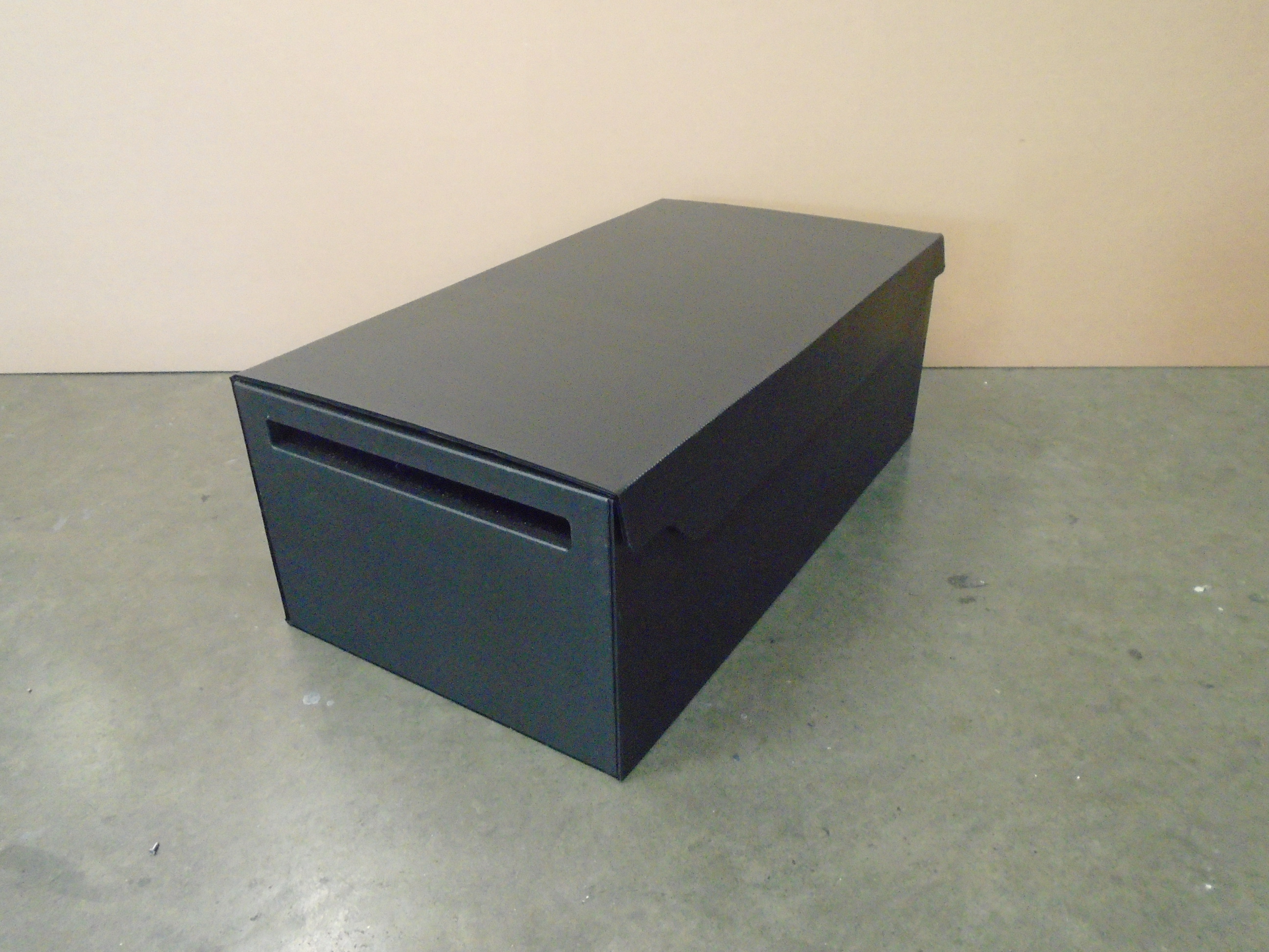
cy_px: 476
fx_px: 953
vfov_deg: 53.1
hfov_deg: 67.3
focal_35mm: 26
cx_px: 634
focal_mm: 4.6
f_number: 3.2
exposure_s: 1/25
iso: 800
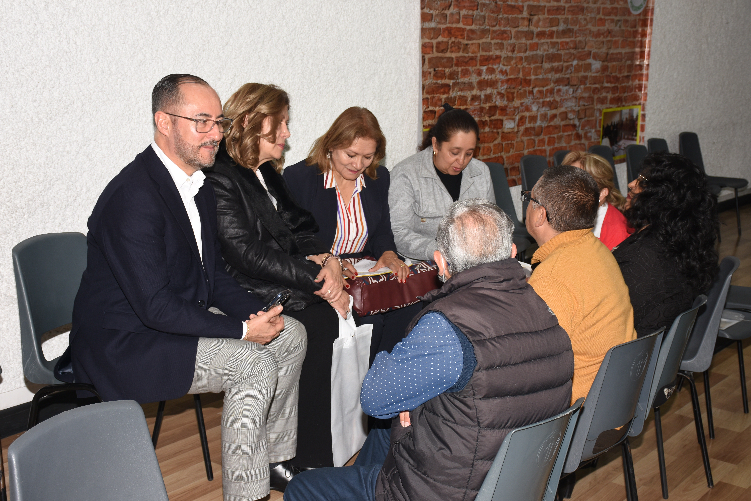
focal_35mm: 51
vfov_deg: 26.5
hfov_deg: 38.9
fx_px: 1064
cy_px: 250
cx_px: 376
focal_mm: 34
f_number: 5.6
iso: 250
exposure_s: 1/80
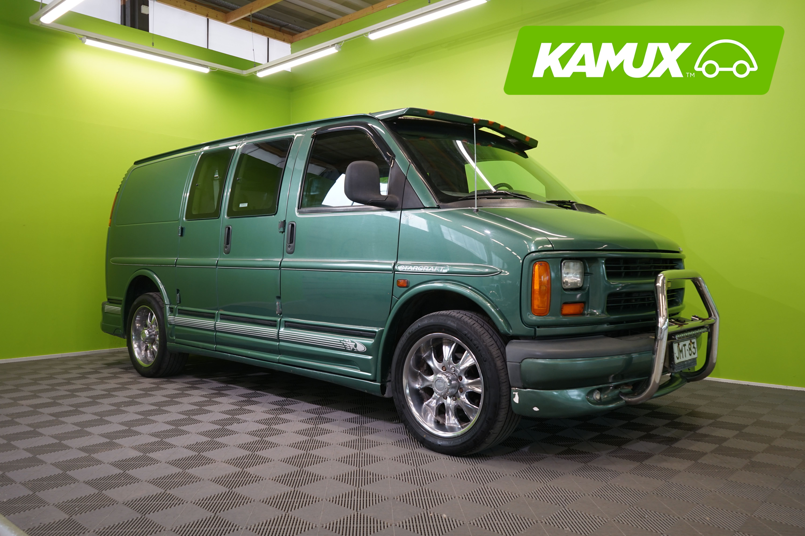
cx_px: 402
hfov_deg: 65.5
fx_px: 626
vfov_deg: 46.4
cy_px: 268
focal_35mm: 28
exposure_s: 1/30
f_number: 5.6
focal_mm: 28
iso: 400
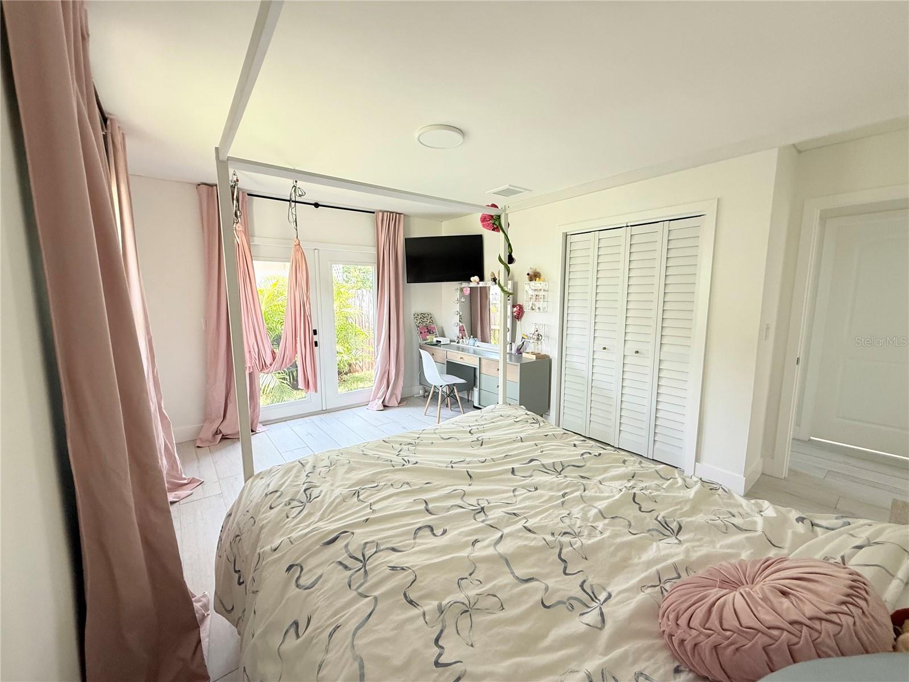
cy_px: 341
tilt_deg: -7.3
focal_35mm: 14
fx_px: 368
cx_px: 454
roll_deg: +0.0
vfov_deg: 85.7
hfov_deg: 102.1
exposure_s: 1/99
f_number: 2.2
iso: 320
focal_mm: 2.22
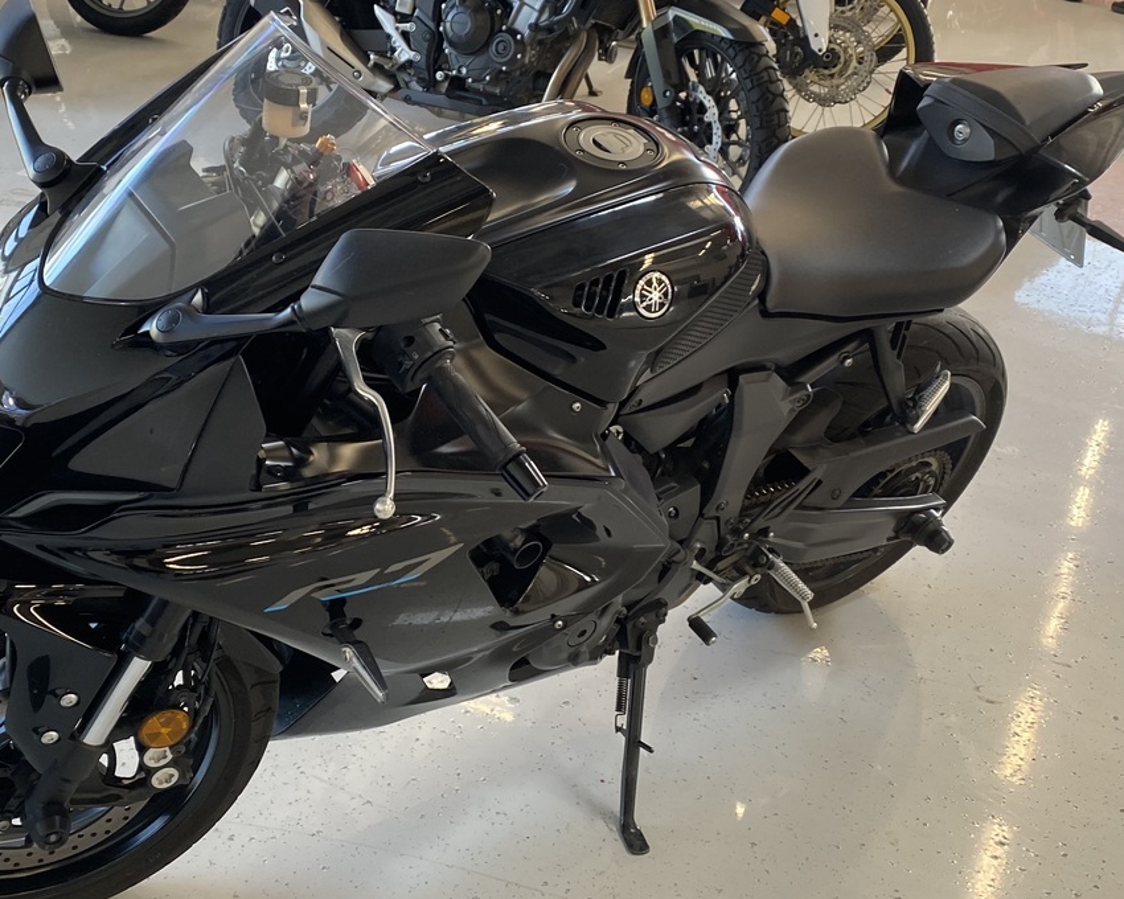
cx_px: 440
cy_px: 399
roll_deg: -1.7
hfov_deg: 42.7
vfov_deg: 34.9
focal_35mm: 43
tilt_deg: -24.4
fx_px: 1430
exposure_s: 1/100
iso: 100
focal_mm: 4.25
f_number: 1.8
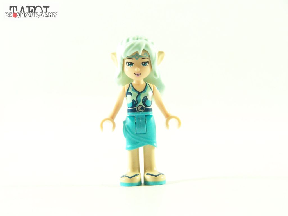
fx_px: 973
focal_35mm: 117
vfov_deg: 12.7
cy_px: 108
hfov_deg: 16.8
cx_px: 144
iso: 400
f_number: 3.6
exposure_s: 1/60
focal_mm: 19.4
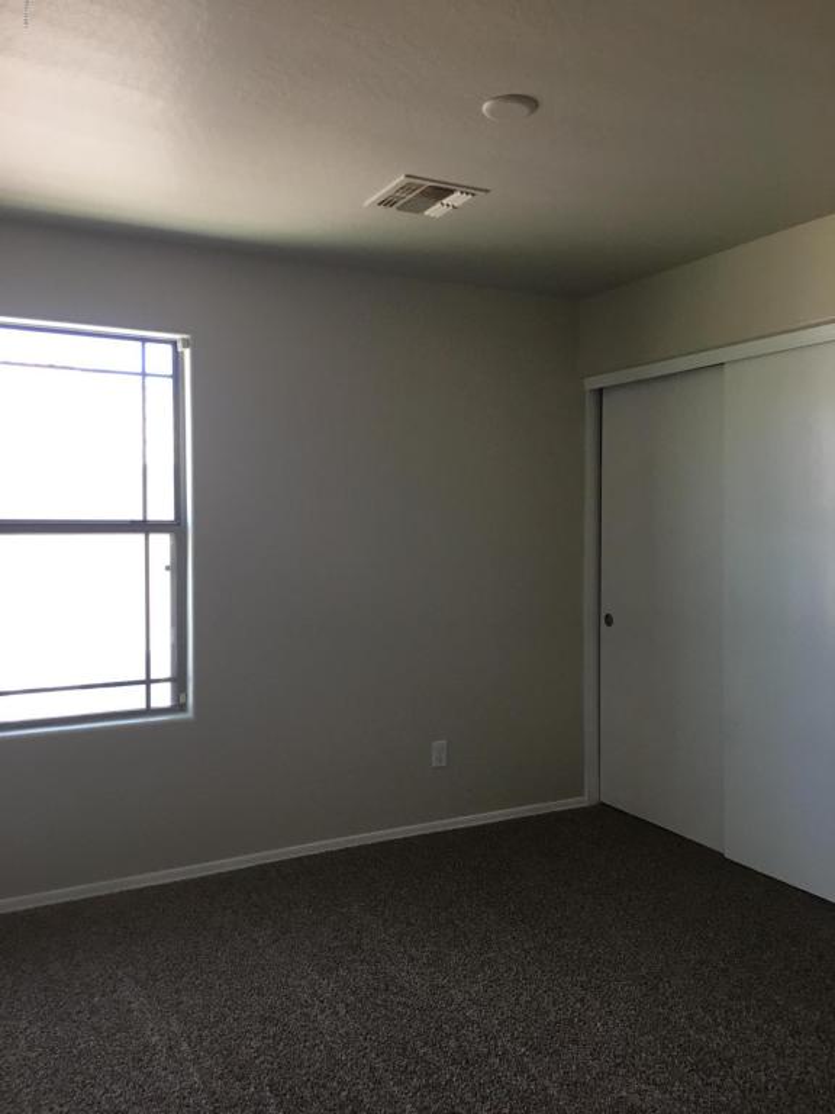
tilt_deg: -1.9
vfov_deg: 61.7
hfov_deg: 48.2
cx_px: 418
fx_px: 933
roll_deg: +0.2
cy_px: 557
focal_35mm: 29
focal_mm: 4.15
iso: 40
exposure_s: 1/30
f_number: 2.2
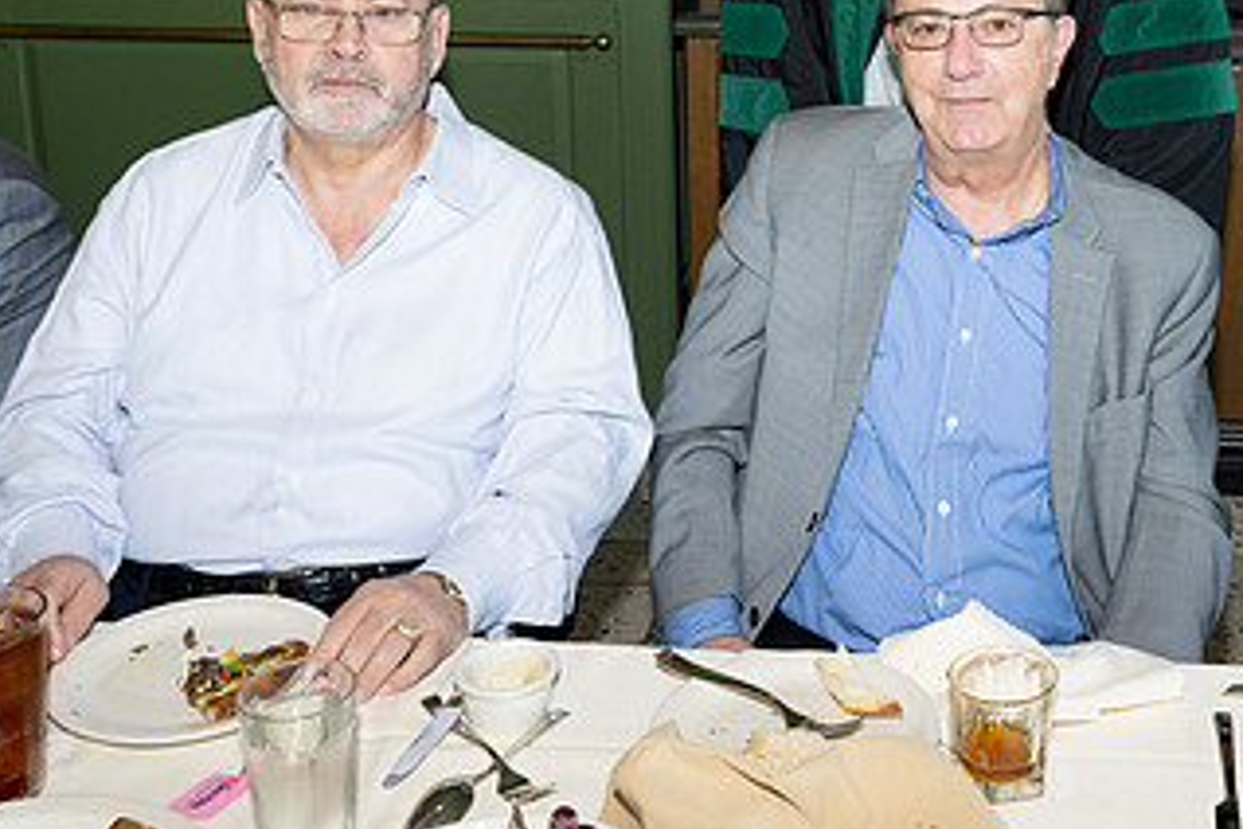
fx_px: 1795
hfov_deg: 37.0
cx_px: 973
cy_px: 80
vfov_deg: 25.2
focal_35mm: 52
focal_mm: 28.5
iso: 800
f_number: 5.6
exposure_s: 1/80
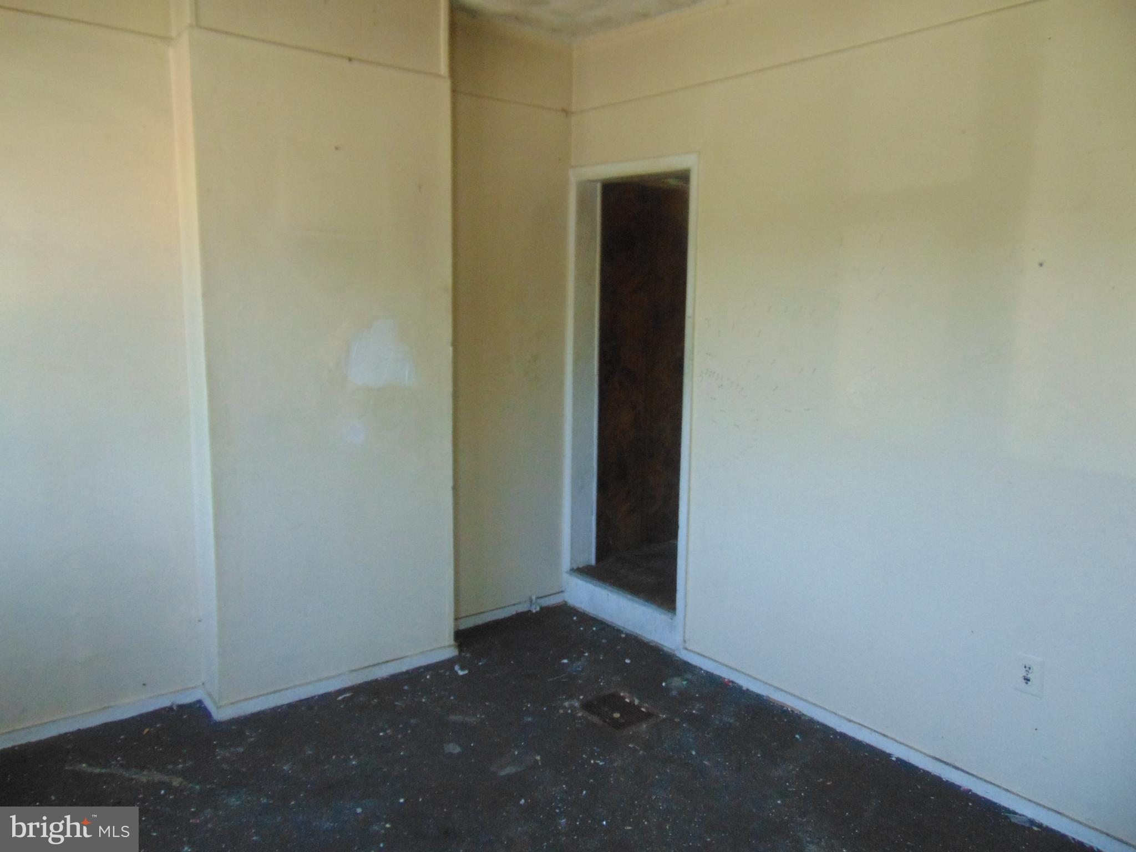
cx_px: 568
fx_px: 820
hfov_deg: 69.4
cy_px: 426
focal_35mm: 25
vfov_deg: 54.9
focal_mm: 4.5
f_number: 3
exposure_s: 1/125
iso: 320
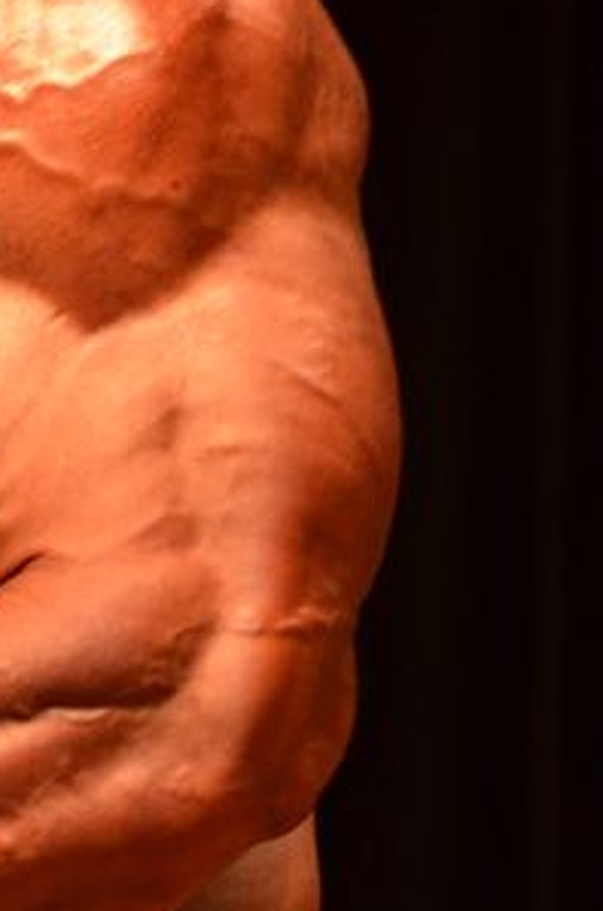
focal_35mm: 451
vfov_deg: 4.6
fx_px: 11383
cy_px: 981
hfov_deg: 3.0
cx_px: -393
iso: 1250
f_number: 4
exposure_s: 1/100
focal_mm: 75
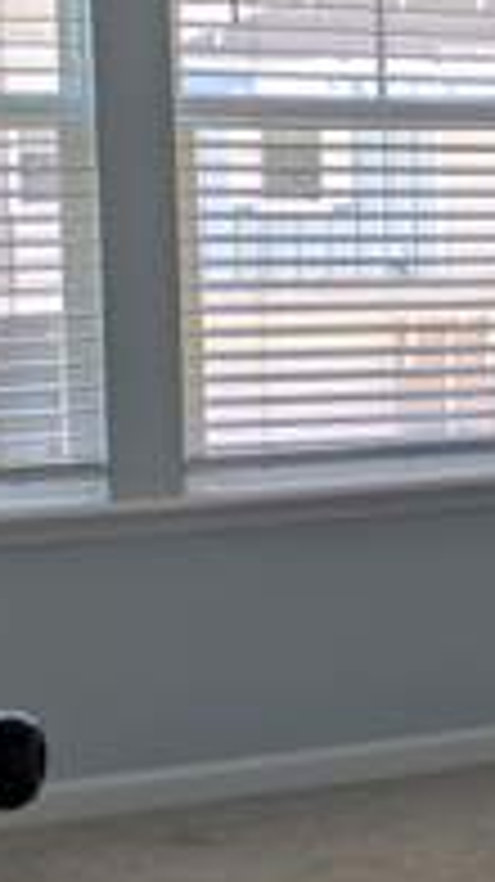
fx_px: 2080
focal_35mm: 89
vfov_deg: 23.9
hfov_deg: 12.8
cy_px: 346
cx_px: 765
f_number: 1.89
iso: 42
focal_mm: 5.43
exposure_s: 1/224
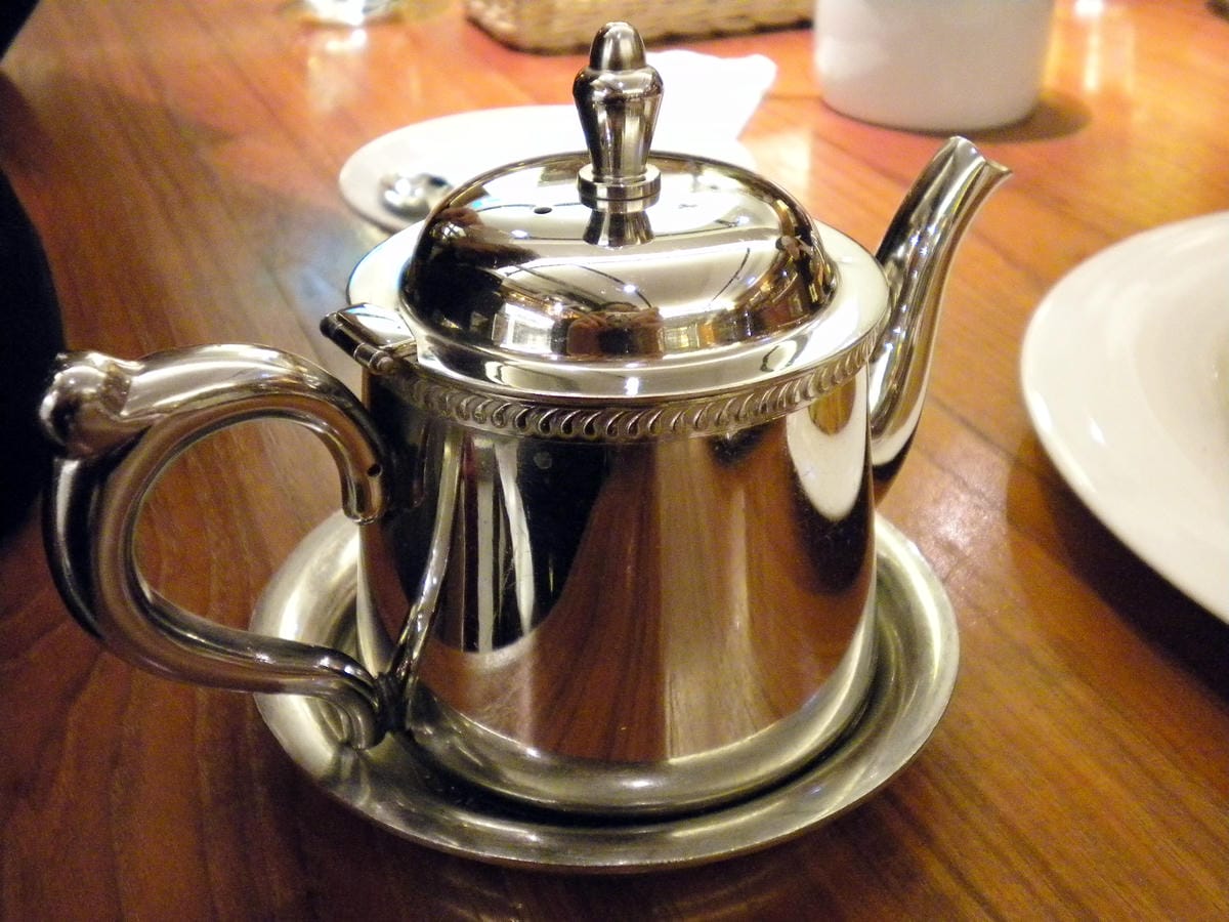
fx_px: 1456
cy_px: 461
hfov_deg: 45.8
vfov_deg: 35.1
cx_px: 614
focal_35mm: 41
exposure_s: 1/41
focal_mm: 7.4
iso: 800
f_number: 3.5
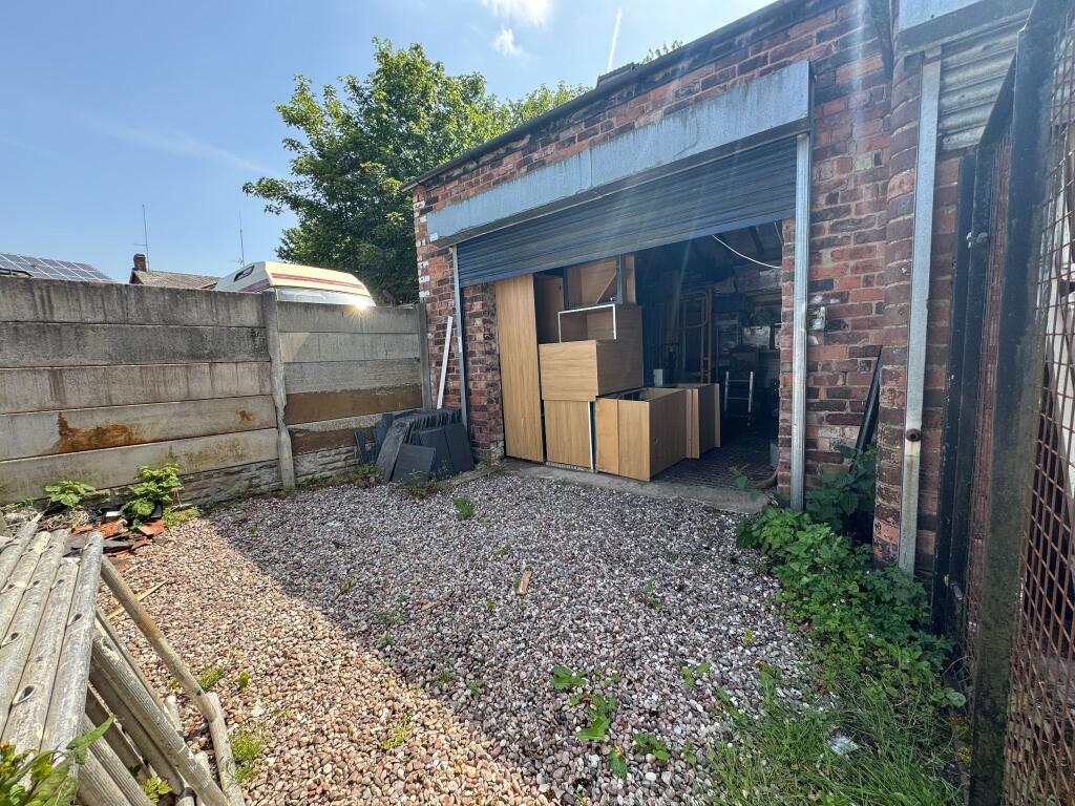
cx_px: 538
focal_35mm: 14
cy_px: 403
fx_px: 435
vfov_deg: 85.7
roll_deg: +2.5
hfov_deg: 102.1
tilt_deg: -6.2
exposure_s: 1/274
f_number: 2.2
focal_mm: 2.22
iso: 40
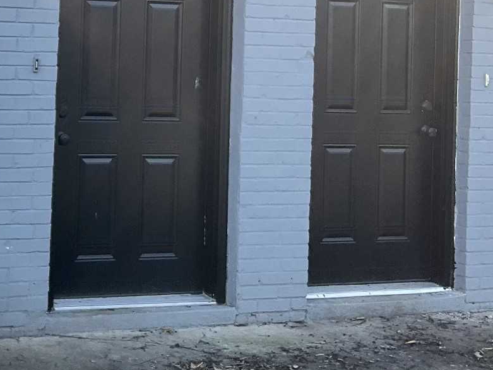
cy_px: 33
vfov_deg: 19.0
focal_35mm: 76
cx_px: 1
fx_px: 1083
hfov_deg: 24.5
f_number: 1.8
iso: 25
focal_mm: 3
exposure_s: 1/280
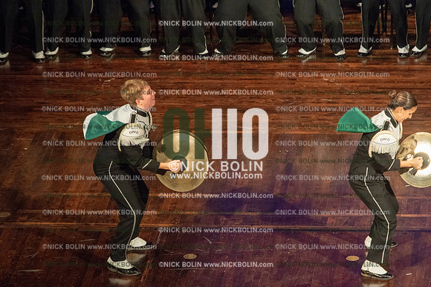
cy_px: 144
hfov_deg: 8.2
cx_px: 216
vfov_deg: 5.5
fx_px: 2991
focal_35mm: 250
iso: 8000
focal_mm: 250
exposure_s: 1/250
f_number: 5.6
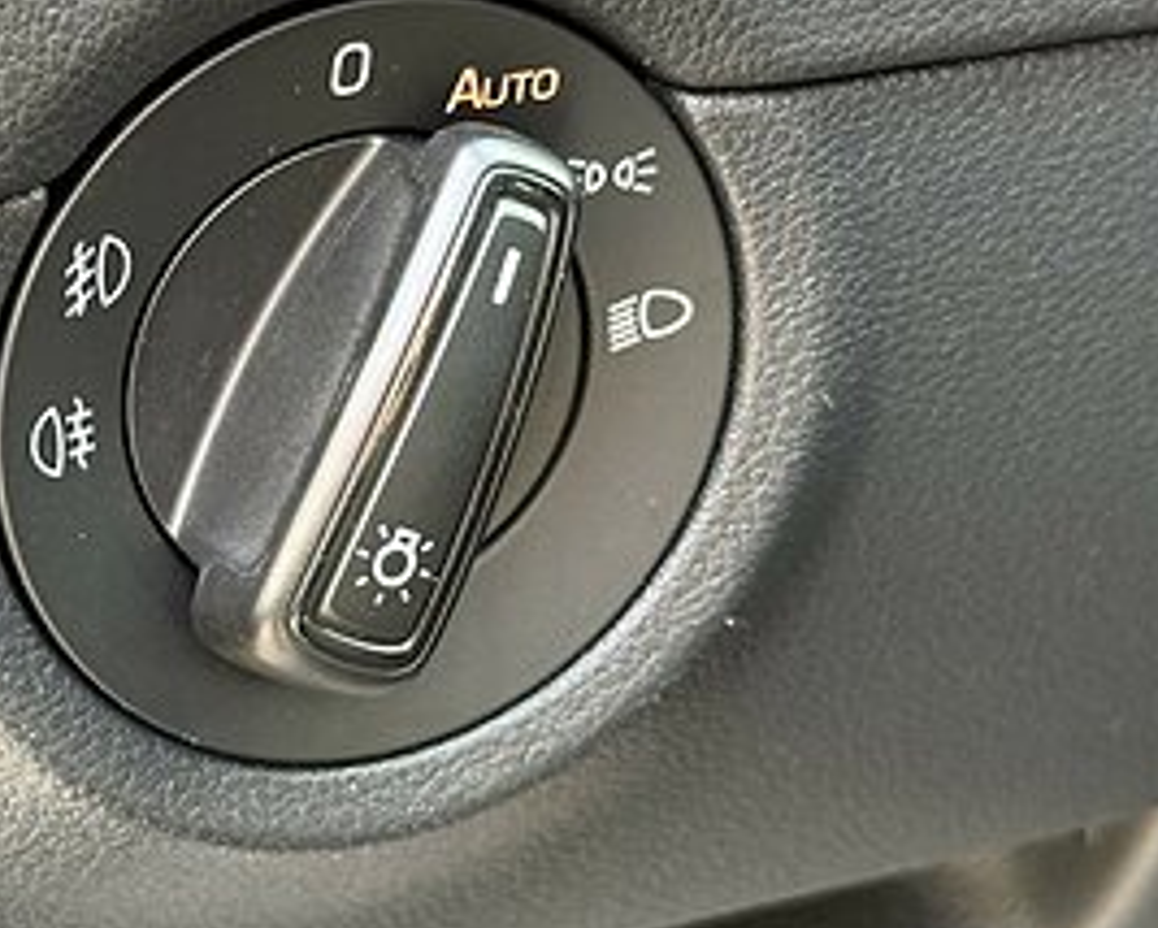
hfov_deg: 19.9
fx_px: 3293
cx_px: 386
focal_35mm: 96
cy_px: 399
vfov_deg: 16.0
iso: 250
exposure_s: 1/60
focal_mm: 6.76
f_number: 1.78
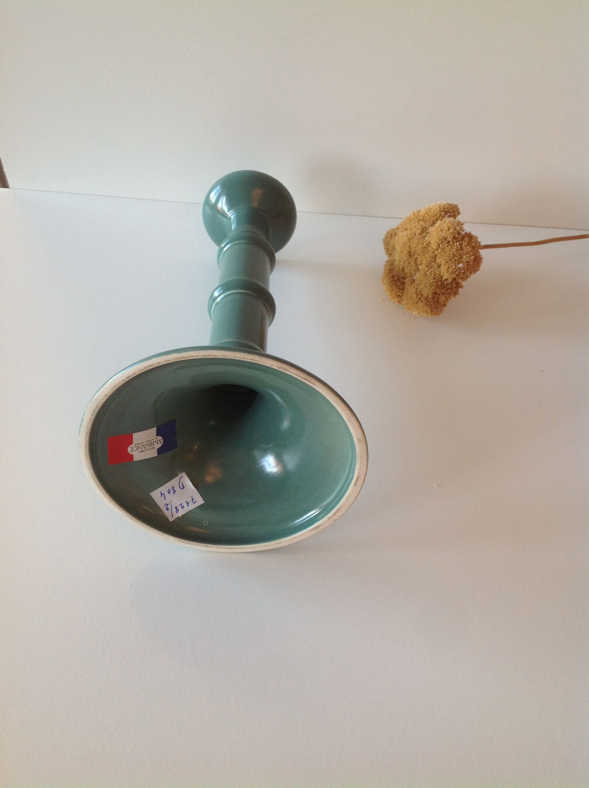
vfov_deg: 52.7
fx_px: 796
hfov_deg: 40.6
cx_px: 294
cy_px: 394
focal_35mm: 35
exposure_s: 1/33
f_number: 2.4
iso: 50
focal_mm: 4.28
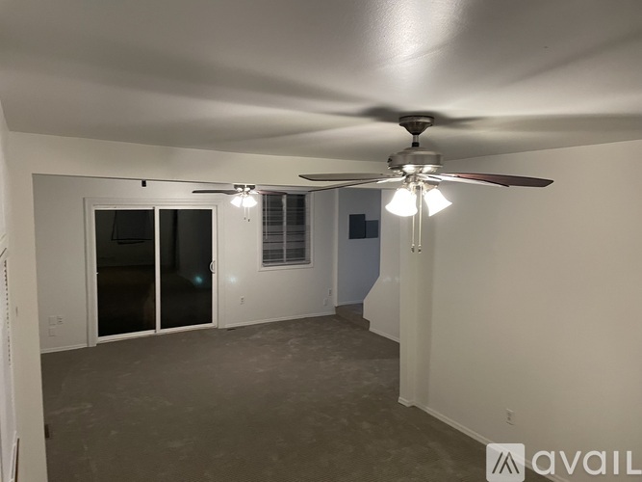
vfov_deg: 53.0
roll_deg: +0.4
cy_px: 241
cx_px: 321
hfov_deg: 67.3
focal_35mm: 26
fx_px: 482
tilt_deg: -5.6
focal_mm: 4.2
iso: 320
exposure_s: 1/60
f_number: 1.6
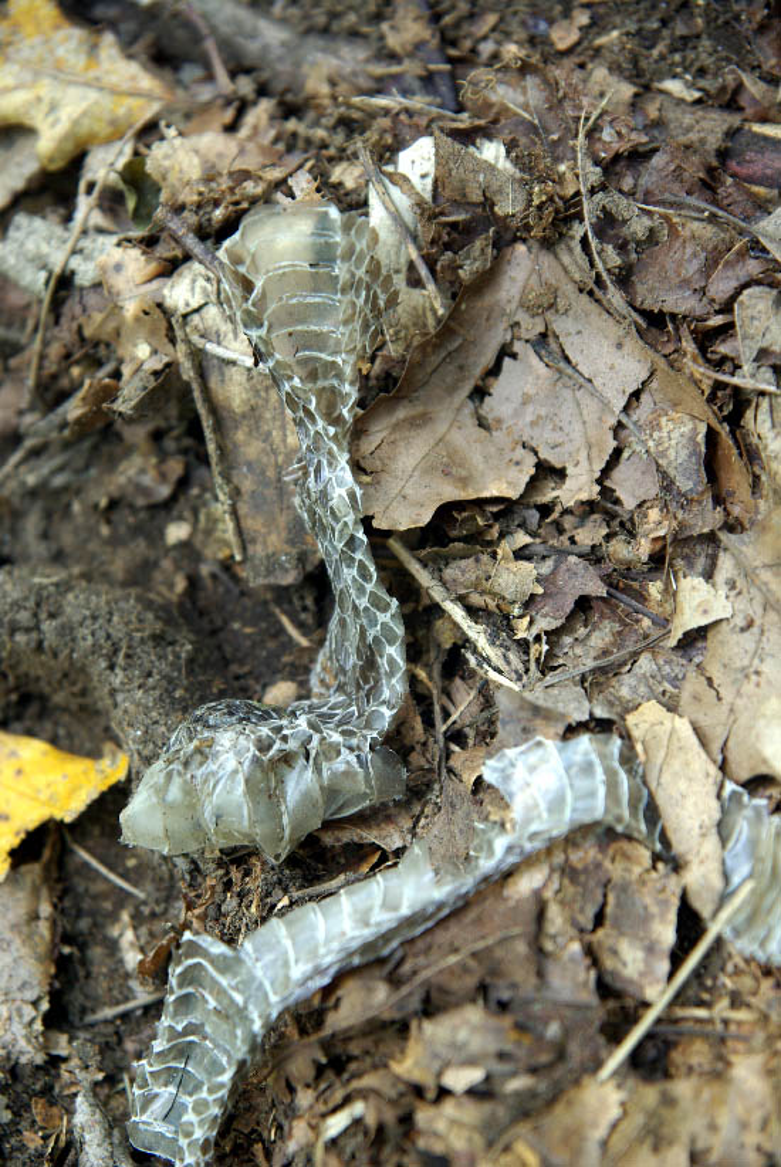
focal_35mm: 105
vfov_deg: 19.4
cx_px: 390
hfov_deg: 13.1
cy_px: 584
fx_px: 3408
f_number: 4.5
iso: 200
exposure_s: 1/80
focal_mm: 70
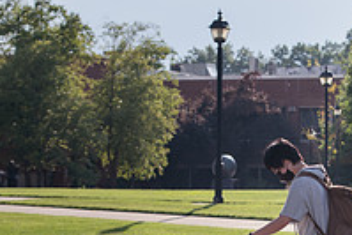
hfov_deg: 9.3
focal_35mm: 219
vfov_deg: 6.3
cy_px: 236
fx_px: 2143
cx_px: 354
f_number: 5
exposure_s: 1/800
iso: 200
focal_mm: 75
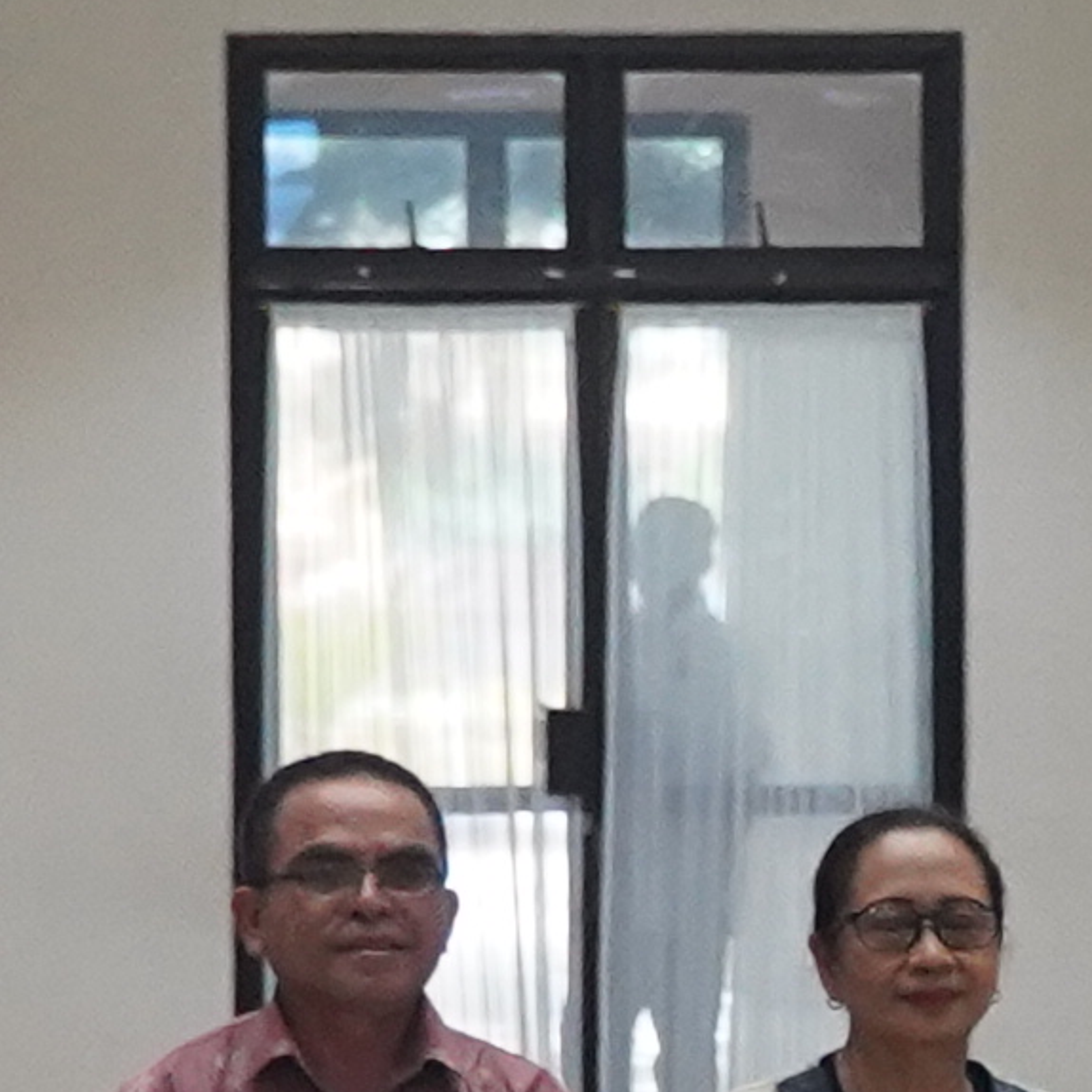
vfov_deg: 5.8
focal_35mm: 303
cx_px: 1370
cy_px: 1225
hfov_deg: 5.7
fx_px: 10814
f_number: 4
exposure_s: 1/160
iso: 4000
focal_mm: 35
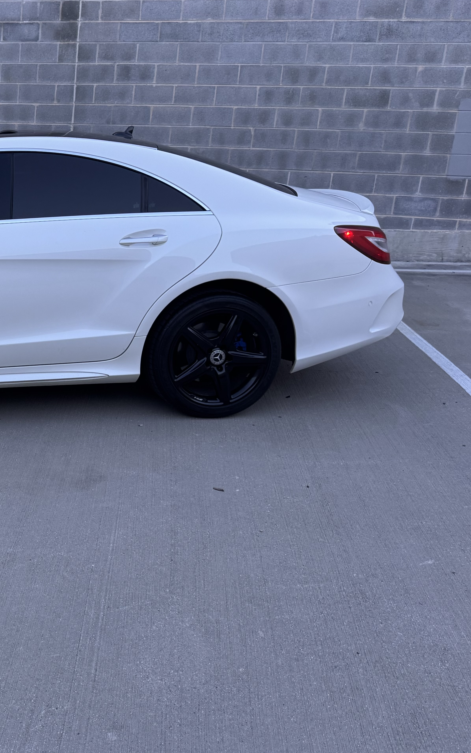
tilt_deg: -16.8
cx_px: -55
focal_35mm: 38
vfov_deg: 51.5
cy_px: 341
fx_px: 780
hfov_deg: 29.9
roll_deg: -2.7
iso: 160
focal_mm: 6.76
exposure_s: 1/121
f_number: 1.78
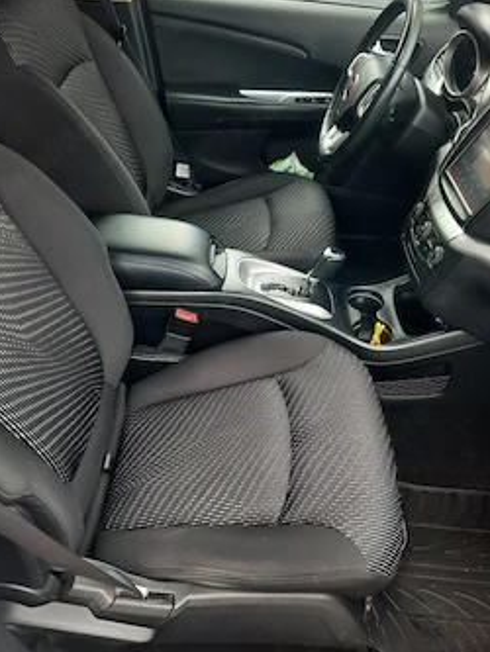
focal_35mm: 30
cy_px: 325
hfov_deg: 46.8
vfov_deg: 59.9
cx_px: 253
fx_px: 566
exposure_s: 1/50
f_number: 2
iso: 100
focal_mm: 4.6
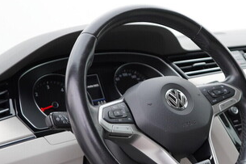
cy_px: 100
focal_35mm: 65
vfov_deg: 20.9
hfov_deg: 30.5
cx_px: 179
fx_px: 444
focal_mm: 24
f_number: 3.2
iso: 125
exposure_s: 1/50
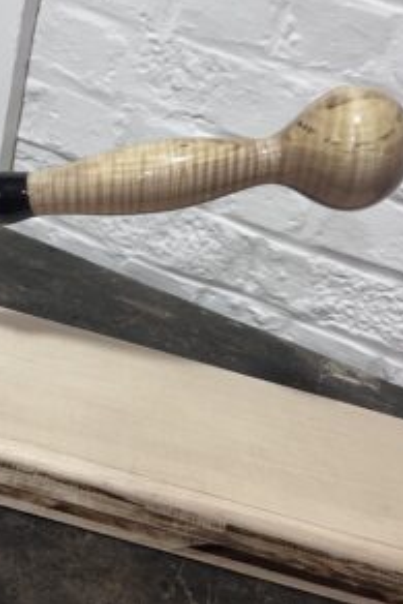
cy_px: 298
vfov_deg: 51.9
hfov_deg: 35.4
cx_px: 116
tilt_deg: -27.7
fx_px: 621
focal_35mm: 37
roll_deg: -15.4
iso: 125
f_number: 1.6
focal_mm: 5.1
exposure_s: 1/50
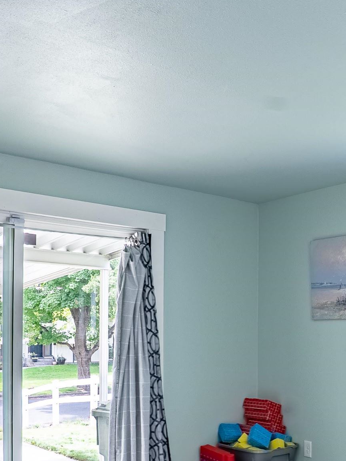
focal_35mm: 41
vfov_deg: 43.5
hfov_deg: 33.0
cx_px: 323
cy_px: 374
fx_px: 546
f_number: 8
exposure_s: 1/400
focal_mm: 16
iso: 400
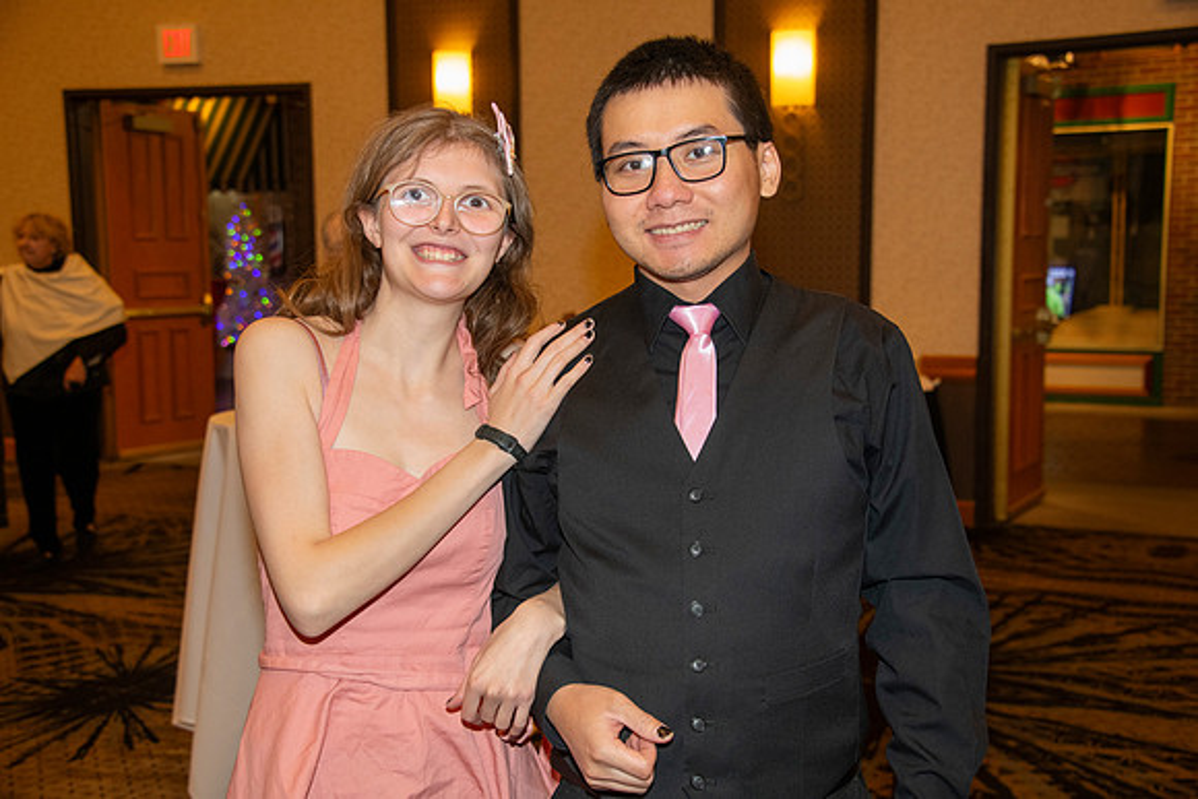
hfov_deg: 39.6
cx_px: 599
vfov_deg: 27.0
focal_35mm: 50
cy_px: 400
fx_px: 1664
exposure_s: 1/60
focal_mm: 50
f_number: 5.6
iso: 2000
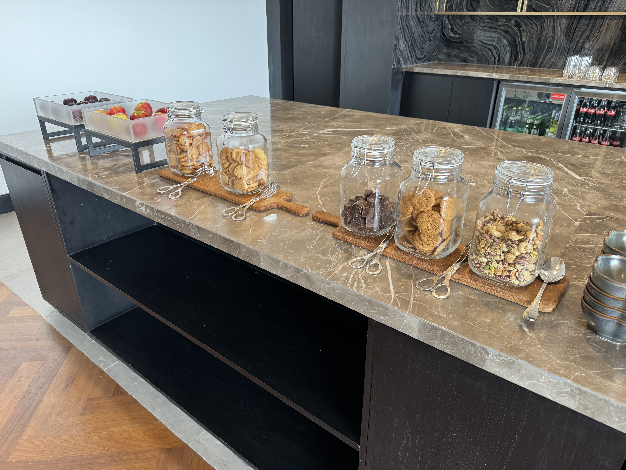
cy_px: 235
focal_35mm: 24
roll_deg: -0.6
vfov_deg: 56.8
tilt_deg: -27.0
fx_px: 434
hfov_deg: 71.6
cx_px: 313
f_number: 1.78
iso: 125
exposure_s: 1/101
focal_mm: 6.86
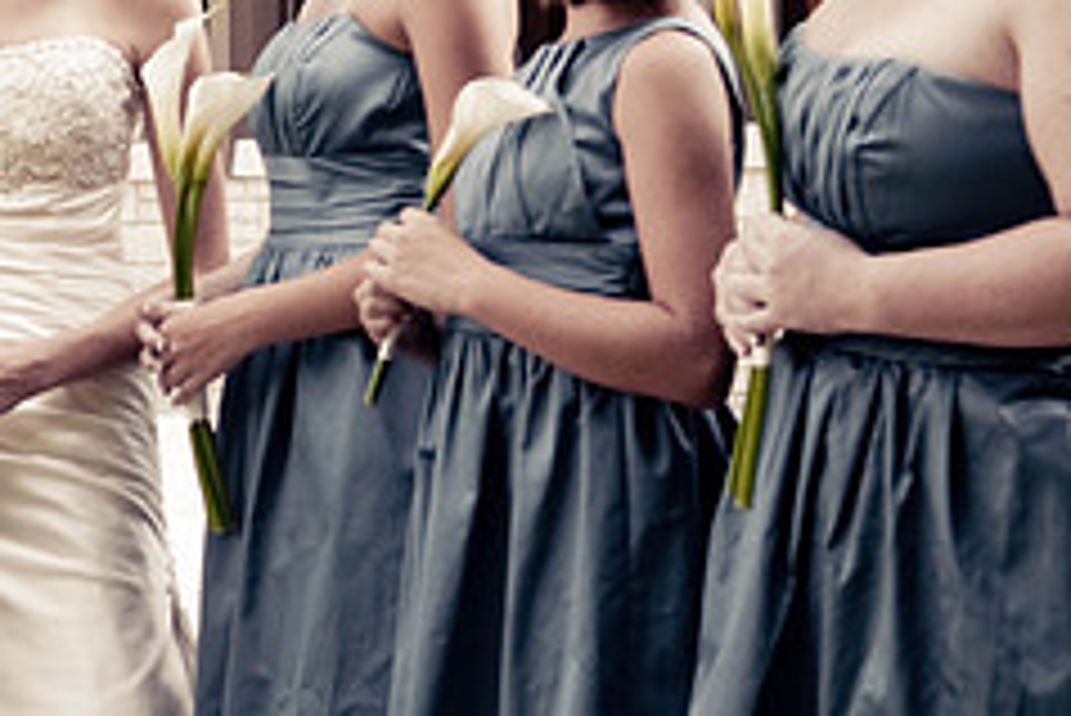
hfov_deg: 17.1
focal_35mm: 117
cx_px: 32
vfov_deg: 11.7
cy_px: 257
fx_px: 3483
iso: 200
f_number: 3.2
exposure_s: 1/250
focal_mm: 32
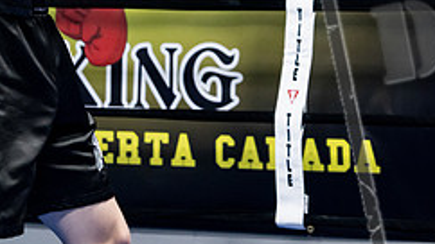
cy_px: -28
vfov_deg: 6.9
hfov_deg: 12.2
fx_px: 2030
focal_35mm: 176
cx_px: 318
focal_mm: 70
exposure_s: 1/1000
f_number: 2.8
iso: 6400
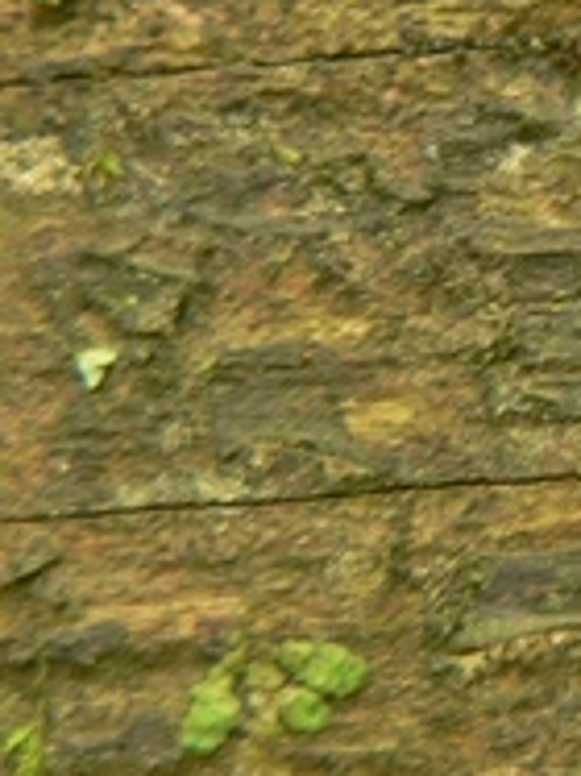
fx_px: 7057
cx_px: 963
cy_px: 170
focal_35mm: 315
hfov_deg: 4.7
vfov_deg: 6.3
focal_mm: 15.3
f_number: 2.8
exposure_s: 1/8
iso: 100
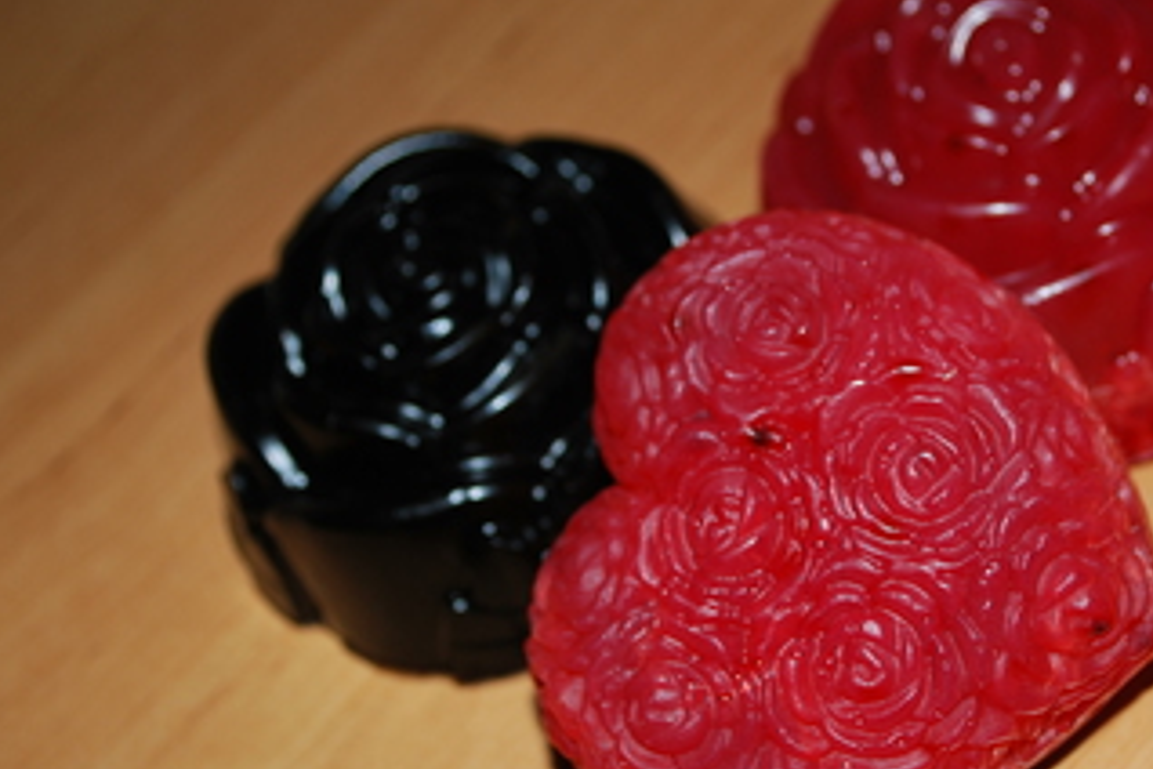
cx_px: 736
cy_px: 357
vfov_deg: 20.0
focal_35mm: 68
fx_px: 2178
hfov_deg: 29.5
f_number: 5
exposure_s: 1/125
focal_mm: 32
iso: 100
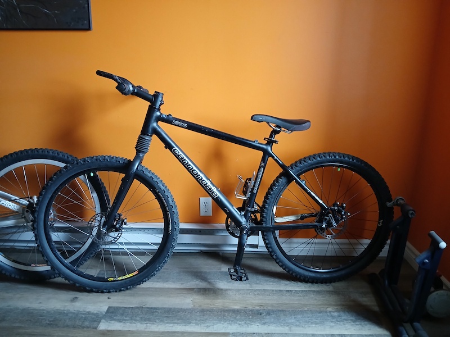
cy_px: 168
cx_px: 225
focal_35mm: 26
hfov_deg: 67.3
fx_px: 338
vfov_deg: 53.1
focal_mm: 3.98
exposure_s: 1/24
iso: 500
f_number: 1.8
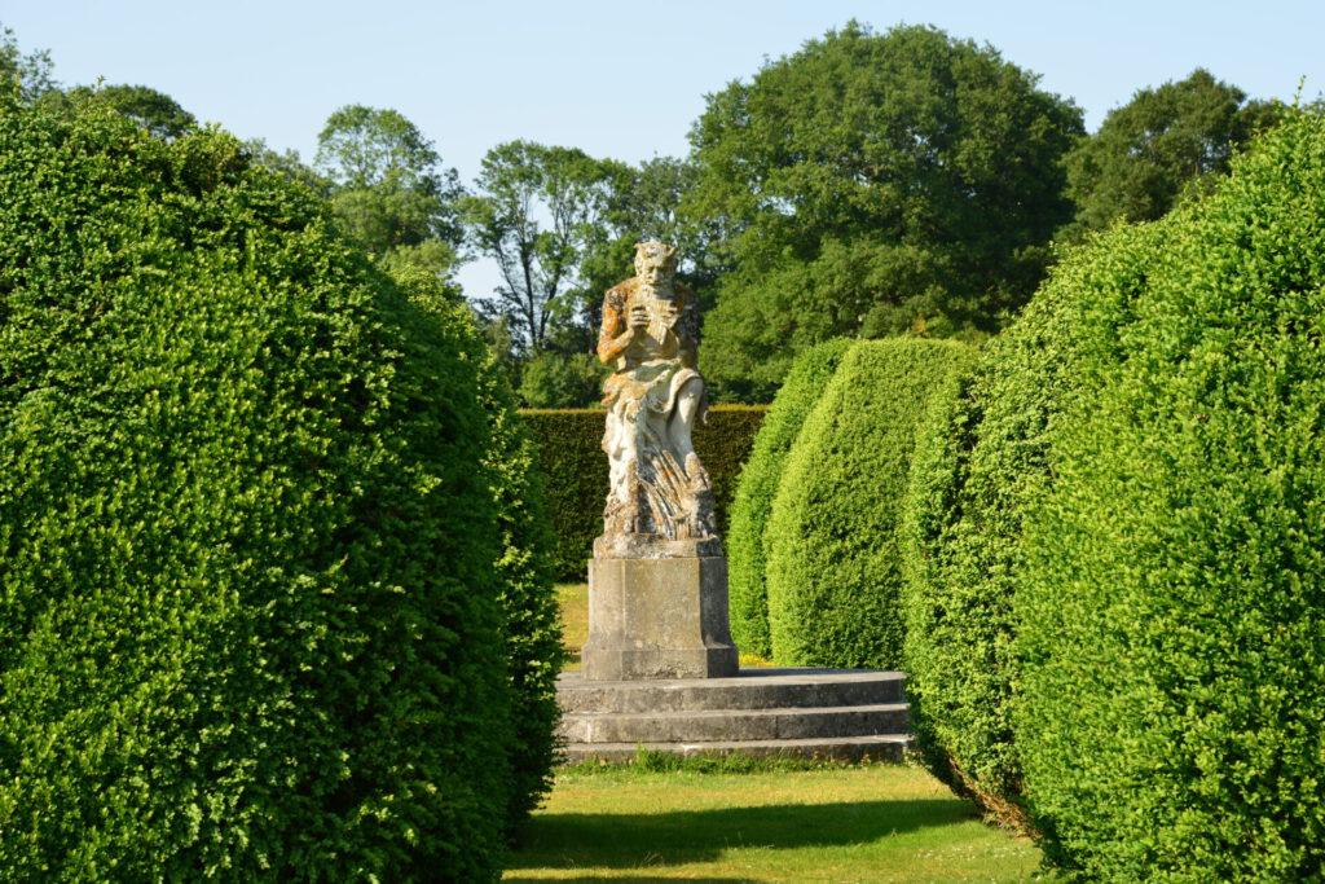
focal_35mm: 105
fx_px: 3865
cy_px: 442
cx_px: 662
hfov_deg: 19.5
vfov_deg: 13.0
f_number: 13
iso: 400
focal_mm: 105
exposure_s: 1/200
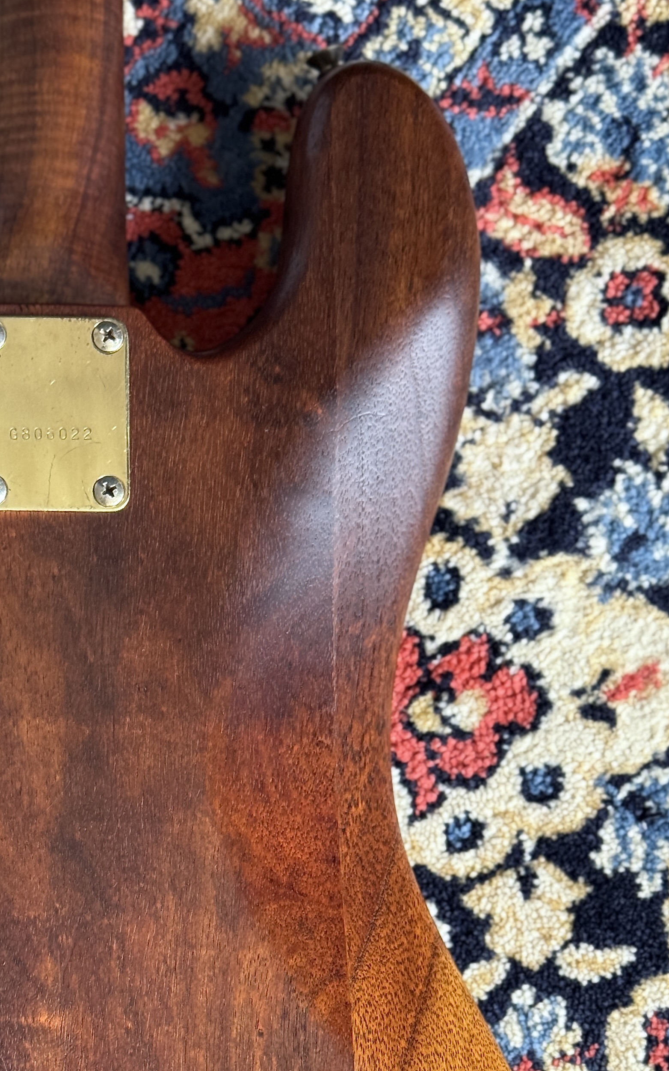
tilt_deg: -83.5
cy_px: 850
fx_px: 2392
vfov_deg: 24.8
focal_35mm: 82
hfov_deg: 15.7
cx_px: 72
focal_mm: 6.76
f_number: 1.78
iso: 250
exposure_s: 1/60
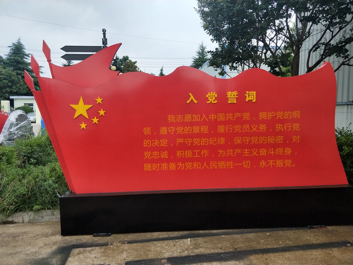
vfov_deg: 54.9
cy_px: 132
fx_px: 255
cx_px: 176
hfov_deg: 69.4
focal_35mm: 25
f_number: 1.7
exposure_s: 1/802
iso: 89
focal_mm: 4.27
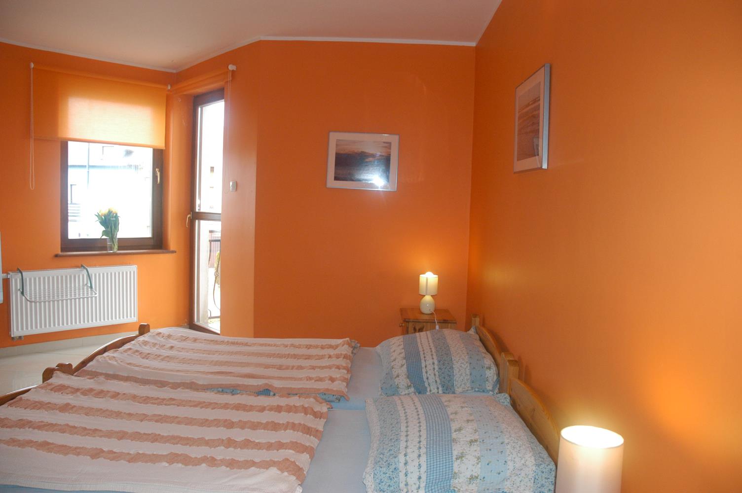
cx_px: 371
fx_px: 556
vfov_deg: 47.8
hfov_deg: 67.4
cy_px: 246
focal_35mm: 27
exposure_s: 1/160
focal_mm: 18
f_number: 5
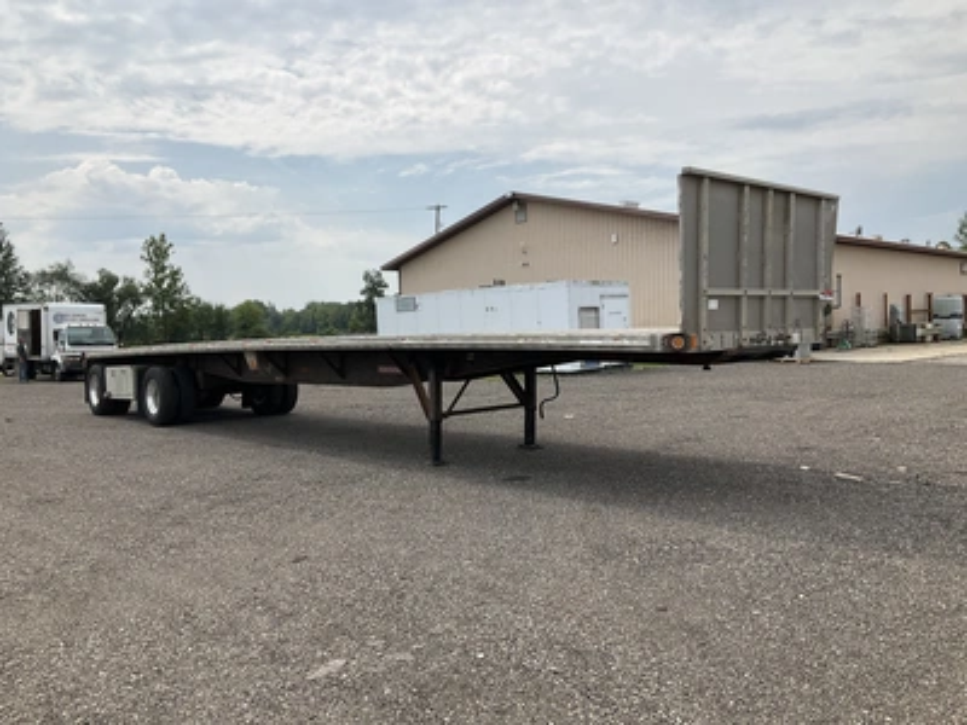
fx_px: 810
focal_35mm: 29
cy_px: 362
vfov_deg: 48.2
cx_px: 484
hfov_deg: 61.7
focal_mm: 3
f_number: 1.8
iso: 25
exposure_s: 1/2801
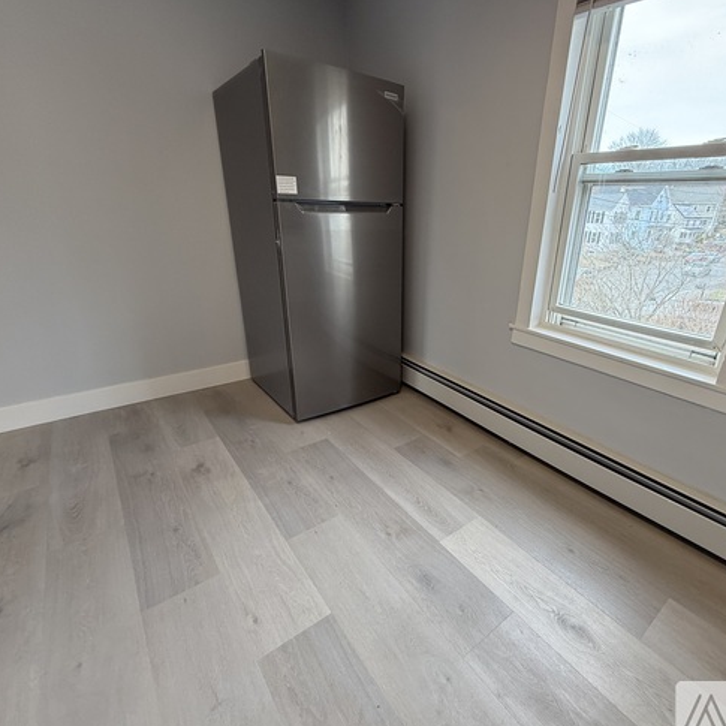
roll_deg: -1.7
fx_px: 403
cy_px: 367
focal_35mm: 17
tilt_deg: -21.4
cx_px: 418
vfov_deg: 84.0
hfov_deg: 83.4
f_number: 2.2
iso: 160
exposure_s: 1/120
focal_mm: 2.22
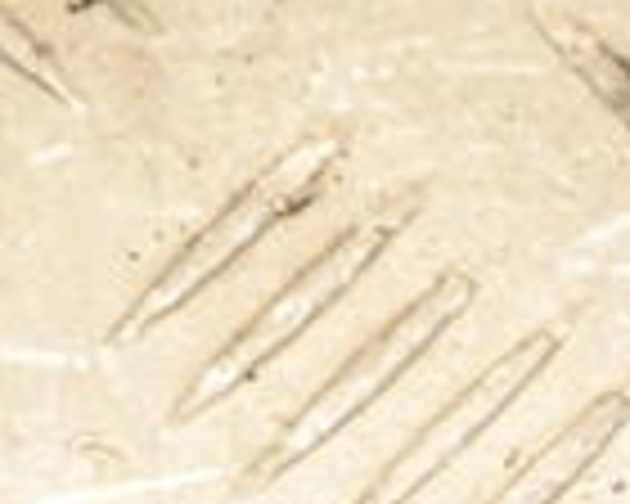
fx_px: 8372
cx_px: 1188
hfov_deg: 4.3
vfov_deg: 3.4
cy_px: -450
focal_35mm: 449
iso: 800
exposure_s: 1/200
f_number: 5.6
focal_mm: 70
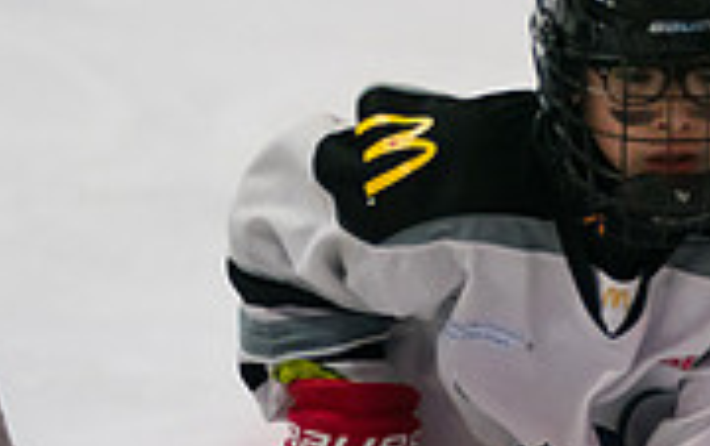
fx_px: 9396
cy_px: 598
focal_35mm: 485
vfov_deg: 2.7
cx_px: 876
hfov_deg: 4.3
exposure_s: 1/1250
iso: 3200
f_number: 2.8
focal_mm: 148
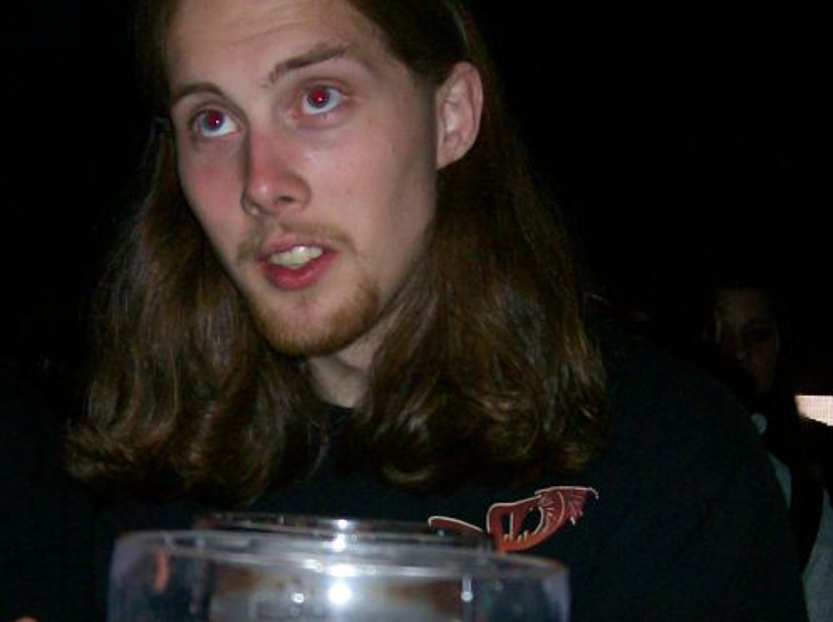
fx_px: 1393
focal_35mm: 58
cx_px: 213
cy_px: 474
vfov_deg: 24.8
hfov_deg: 32.7
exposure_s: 1/64
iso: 140
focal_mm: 6
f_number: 2.7
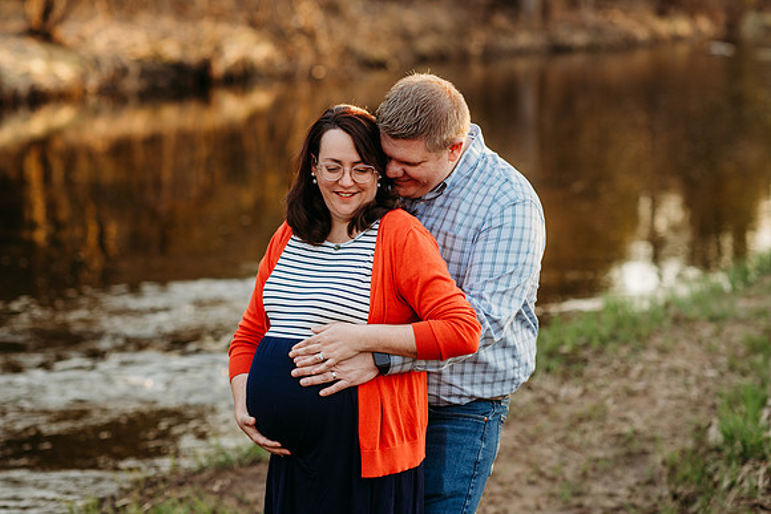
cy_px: 230
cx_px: 361
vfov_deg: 14.4
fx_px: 2042
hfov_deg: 21.4
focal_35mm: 95
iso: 125
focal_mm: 85
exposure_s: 1/200
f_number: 2.8
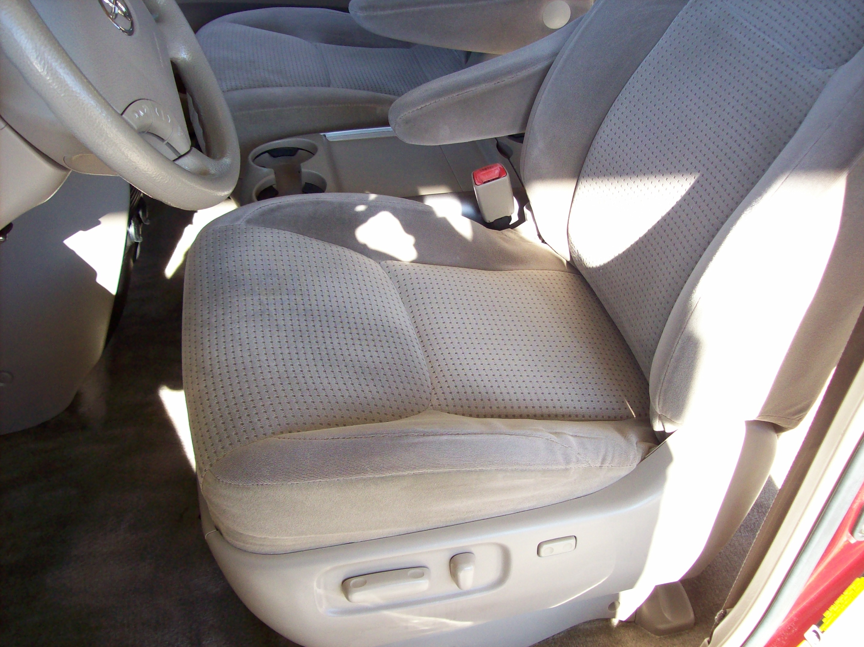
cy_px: 324
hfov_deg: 51.4
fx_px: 898
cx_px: 432
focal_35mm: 36
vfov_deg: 39.6
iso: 162
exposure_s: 1/128
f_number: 2.7
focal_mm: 6
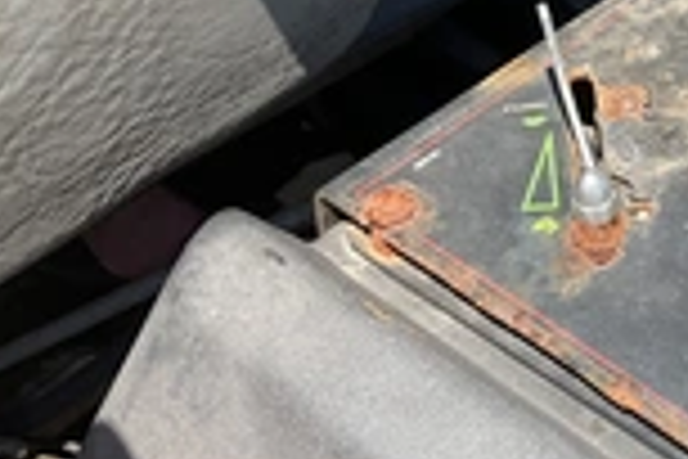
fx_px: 1510
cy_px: 266
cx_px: 850
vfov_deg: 17.3
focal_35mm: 79
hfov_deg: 23.3
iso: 25
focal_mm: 3
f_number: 1.8
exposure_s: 1/1015
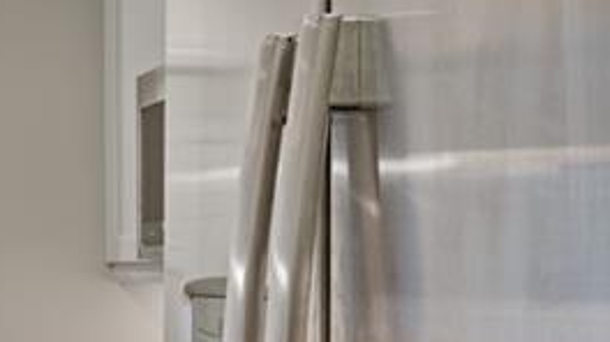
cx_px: -273
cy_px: 266
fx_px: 1051
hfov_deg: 25.5
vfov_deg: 18.3
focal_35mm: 65
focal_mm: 16
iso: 250
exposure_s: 2
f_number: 8
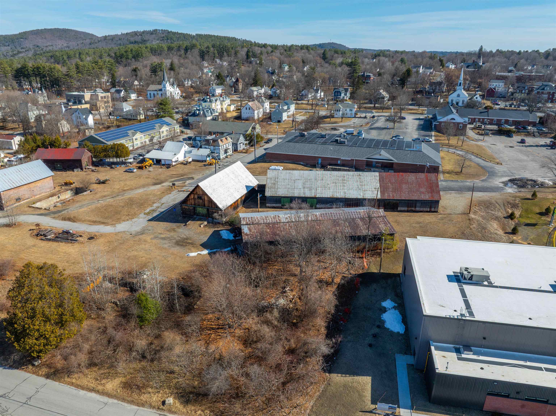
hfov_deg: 71.6
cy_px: 208
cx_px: 278
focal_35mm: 24
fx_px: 385
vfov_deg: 56.8
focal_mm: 12.29
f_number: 6.3
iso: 100
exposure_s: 1/320
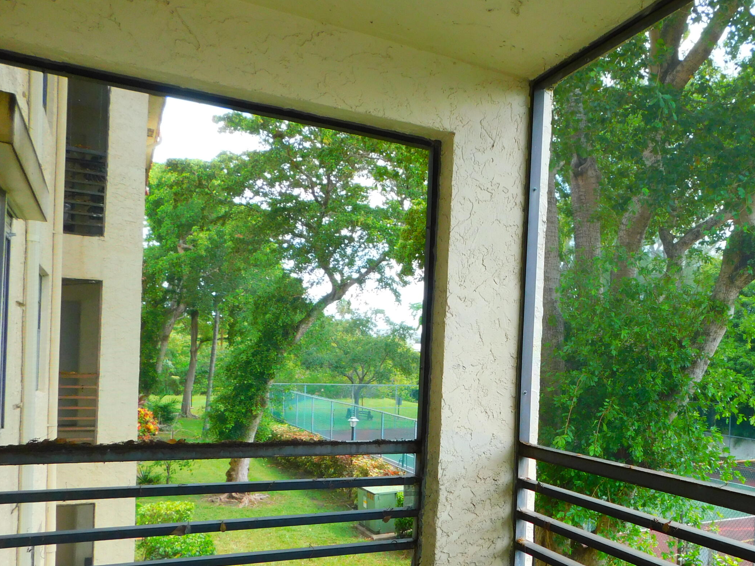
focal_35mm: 33
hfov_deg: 53.6
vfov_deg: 42.4
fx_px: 720
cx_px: 538
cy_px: 376
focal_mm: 4
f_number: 3
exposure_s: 1/100
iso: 125
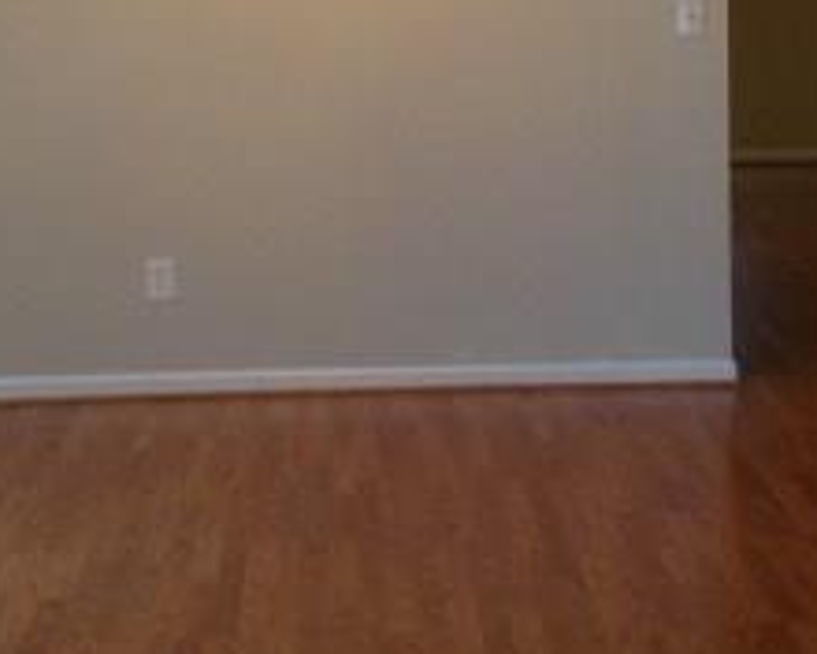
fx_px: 2273
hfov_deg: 20.4
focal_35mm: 94
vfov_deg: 16.1
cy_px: 48
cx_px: 459
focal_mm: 3.3
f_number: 2.4
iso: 64
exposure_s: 1/24
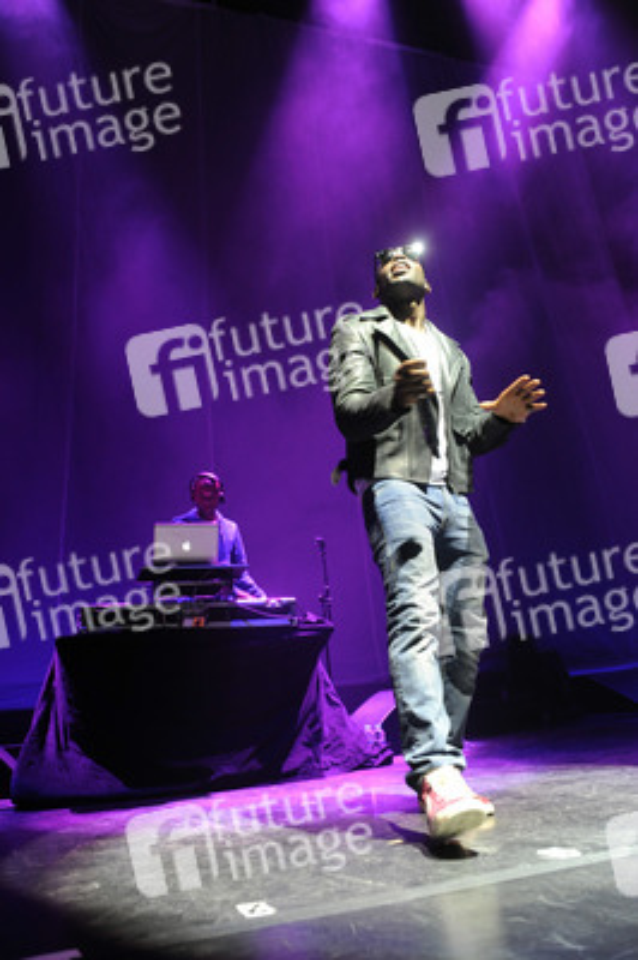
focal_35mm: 28
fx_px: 746
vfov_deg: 65.5
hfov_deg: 46.3
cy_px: 480
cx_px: 319
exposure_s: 1/160
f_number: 5.6
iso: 3200
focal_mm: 28
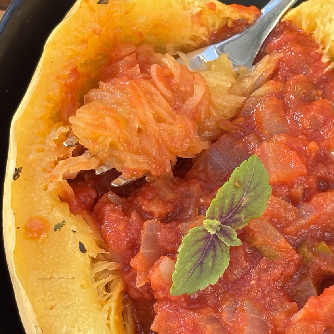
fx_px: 1190
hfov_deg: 16.0
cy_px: 202
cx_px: 214
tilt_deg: -69.0
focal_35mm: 109
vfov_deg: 16.0
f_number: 1.6
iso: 32
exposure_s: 1/347
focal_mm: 5.96
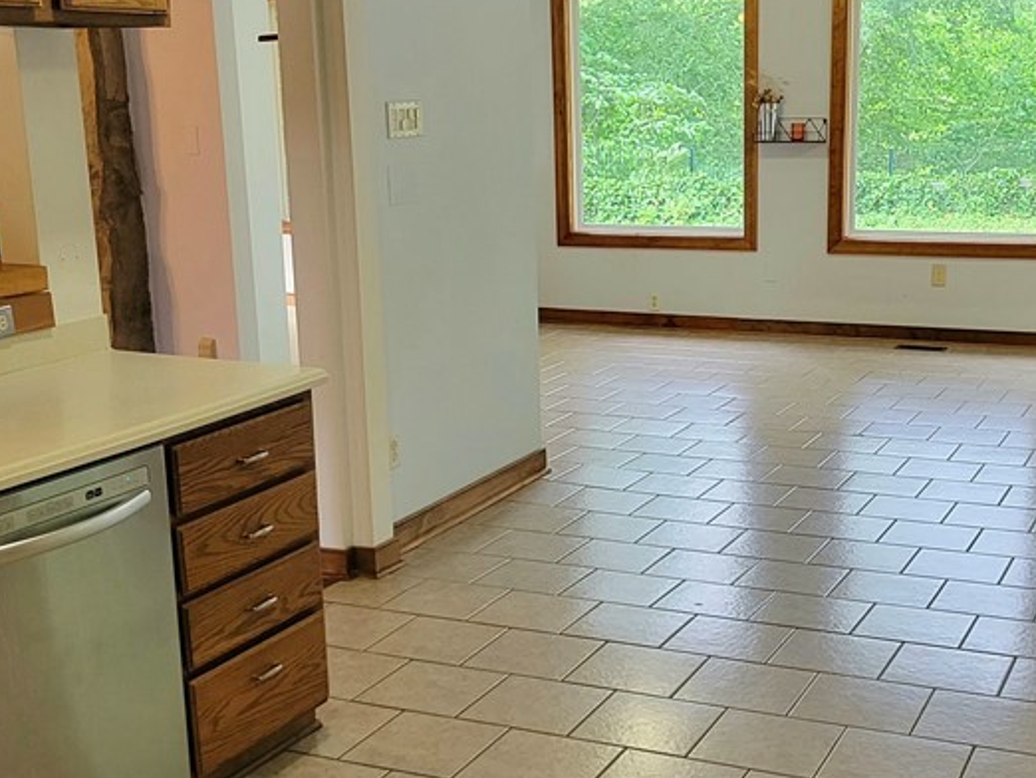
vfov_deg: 28.5
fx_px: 1527
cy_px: 451
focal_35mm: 51
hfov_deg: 37.4
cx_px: 611
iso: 250
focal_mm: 5.4
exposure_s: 1/120
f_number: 1.8
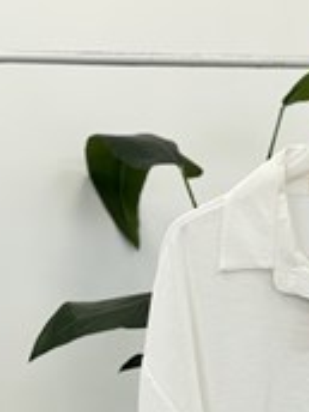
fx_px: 1369
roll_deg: -1.1
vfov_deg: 16.5
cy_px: 473
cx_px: 333
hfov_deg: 12.7
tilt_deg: -7.1
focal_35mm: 115
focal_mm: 6.76
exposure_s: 1/142
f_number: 1.78
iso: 50
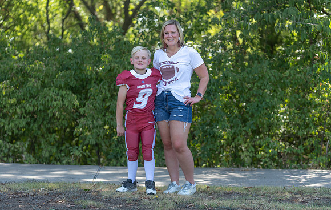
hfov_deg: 23.1
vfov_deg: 14.8
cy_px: 109
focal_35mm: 89
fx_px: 810
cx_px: 167
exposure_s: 1/400
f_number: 2.8
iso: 100
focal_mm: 86
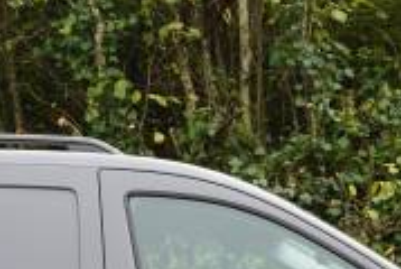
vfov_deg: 8.1
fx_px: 1866
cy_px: 363
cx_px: 159
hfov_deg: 12.3
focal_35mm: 167
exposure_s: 1/160
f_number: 4
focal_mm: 46.9
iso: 400
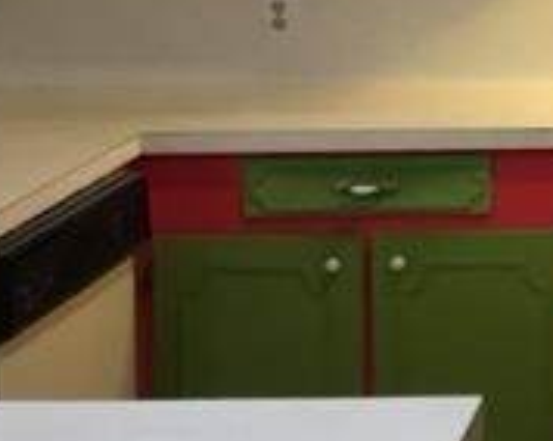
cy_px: -130
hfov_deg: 16.3
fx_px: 1782
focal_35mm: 109
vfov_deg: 13.6
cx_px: 798
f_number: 2.4
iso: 200
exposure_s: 1/30
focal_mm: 3.3
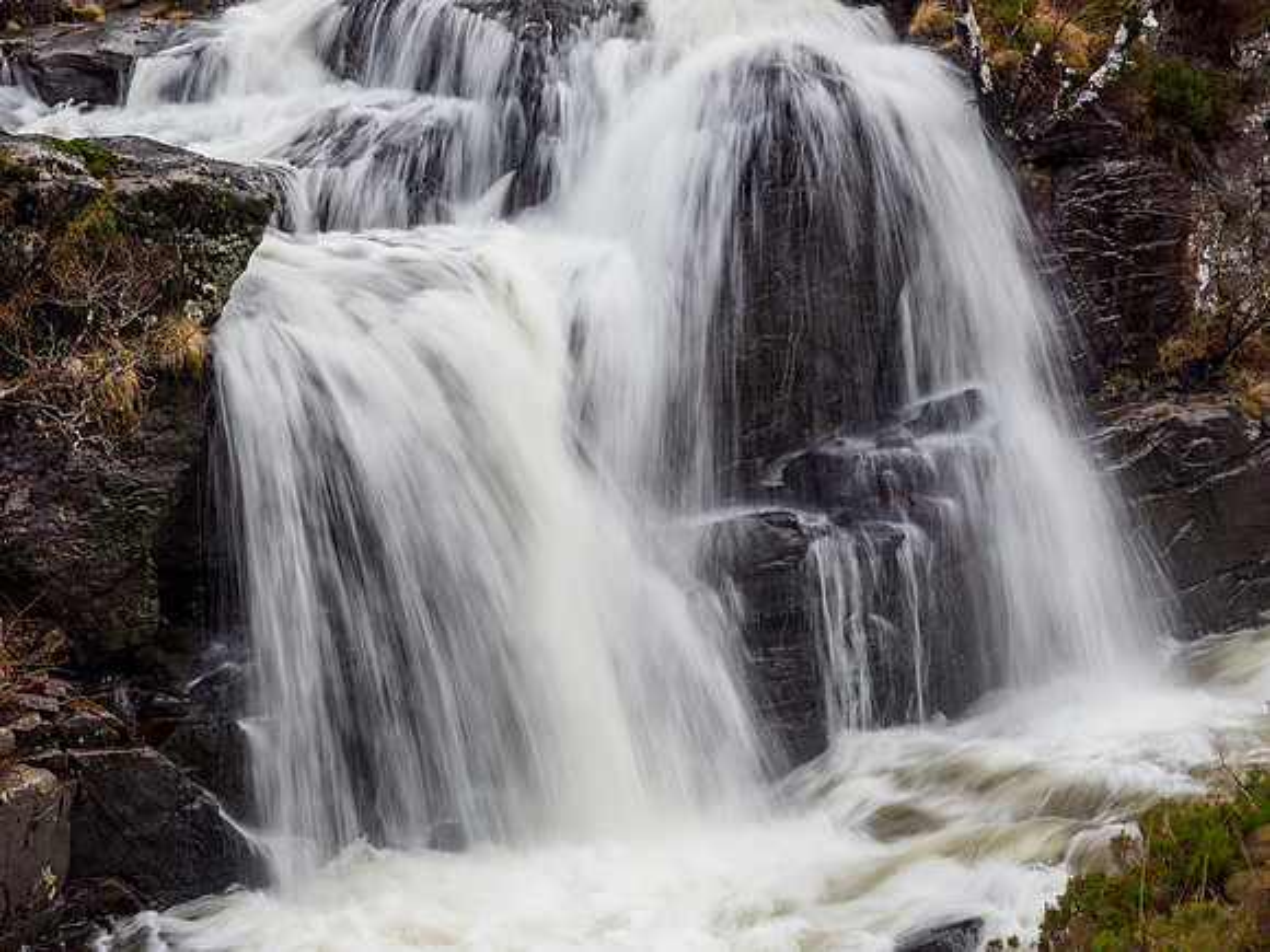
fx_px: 3433
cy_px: 557
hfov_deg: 20.9
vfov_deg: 15.8
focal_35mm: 94
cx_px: 743
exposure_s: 1/10
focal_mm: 40
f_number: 7.1
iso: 200
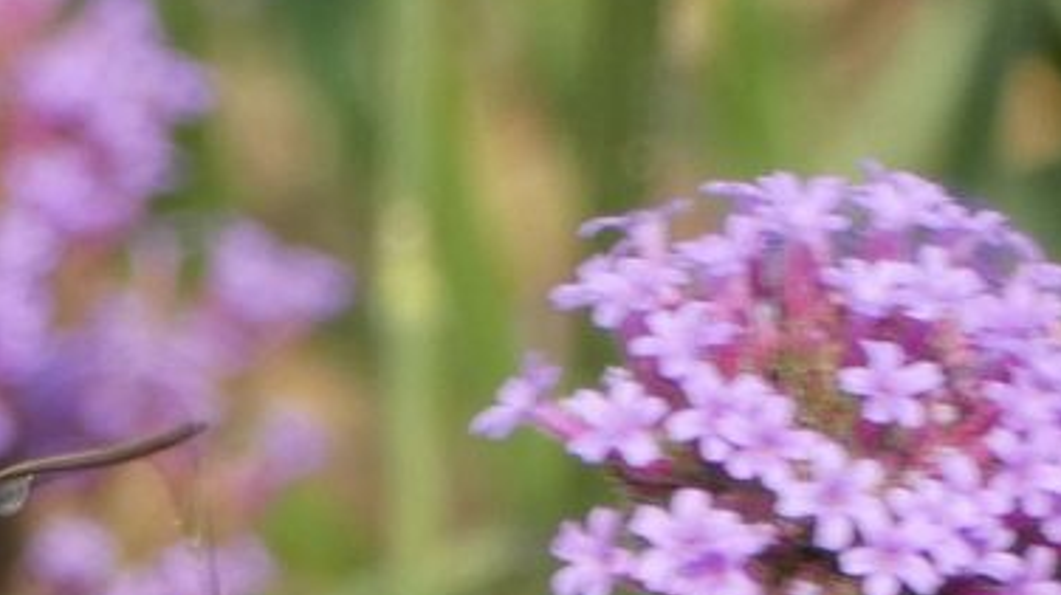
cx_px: 250
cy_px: 592
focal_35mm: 638
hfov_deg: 3.4
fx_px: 17939
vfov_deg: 1.9
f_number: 5.5
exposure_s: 1/100
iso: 80
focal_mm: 46.2
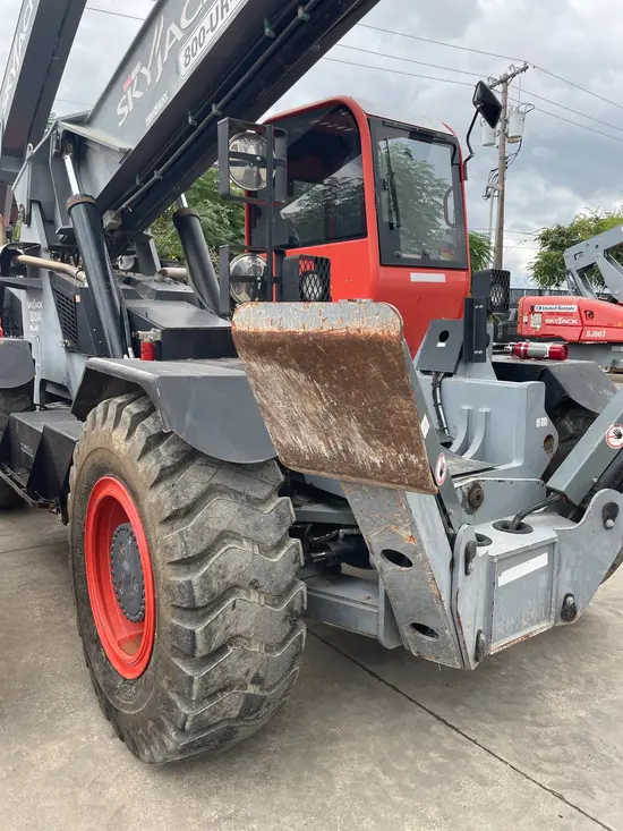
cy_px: 416
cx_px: 312
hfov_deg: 53.1
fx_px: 624
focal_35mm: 26
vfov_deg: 67.3
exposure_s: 1/437
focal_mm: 4.2
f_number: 1.6
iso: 32
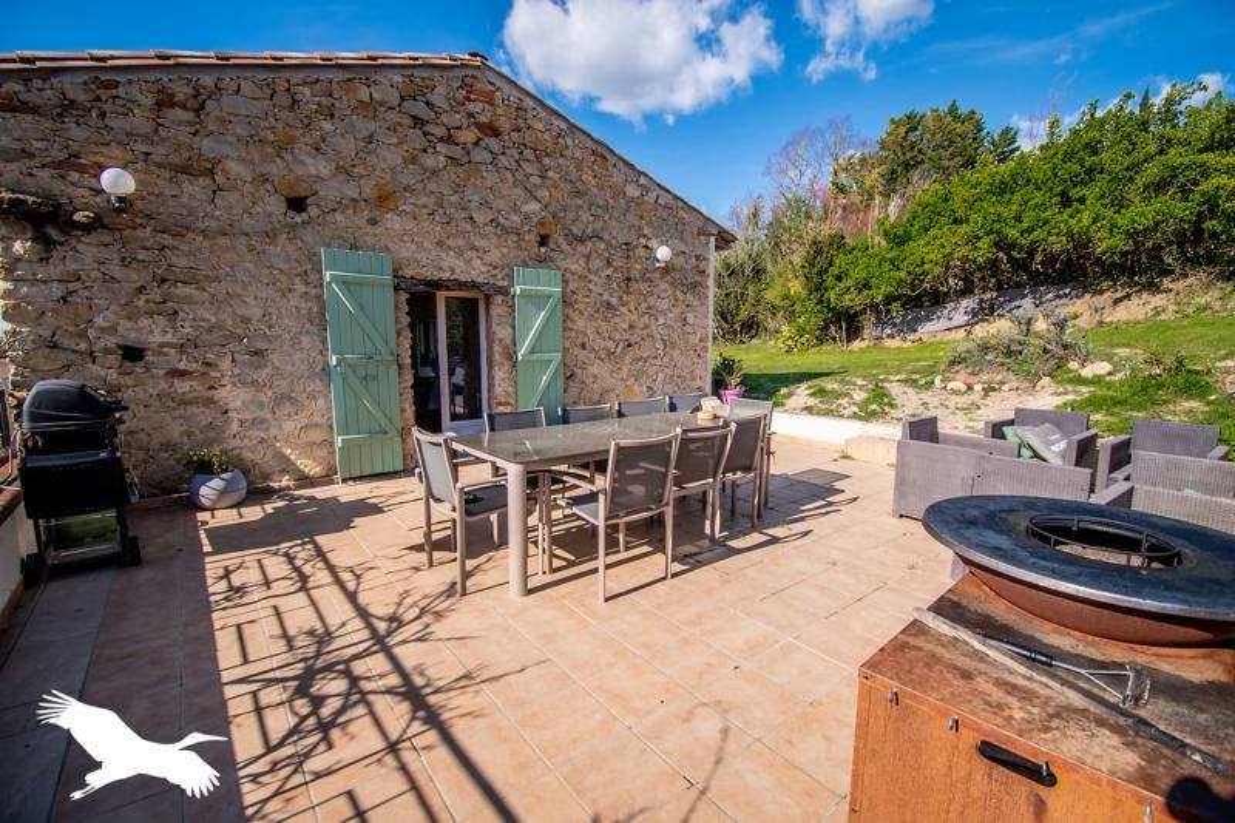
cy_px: 412
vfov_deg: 77.3
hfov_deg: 100.4
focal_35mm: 15
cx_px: 618
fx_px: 514
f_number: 5
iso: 200
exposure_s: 1/1250
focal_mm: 10
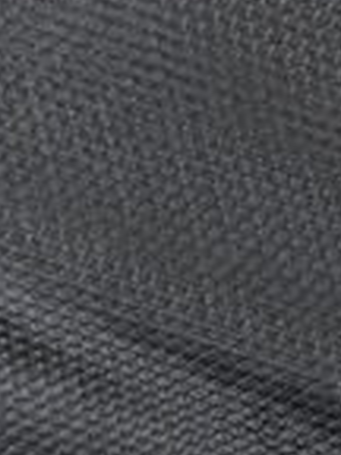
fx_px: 2246
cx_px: 60
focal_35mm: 171
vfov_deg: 11.5
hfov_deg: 8.7
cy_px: 109
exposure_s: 1/48.8
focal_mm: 6.9
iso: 441
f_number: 1.68
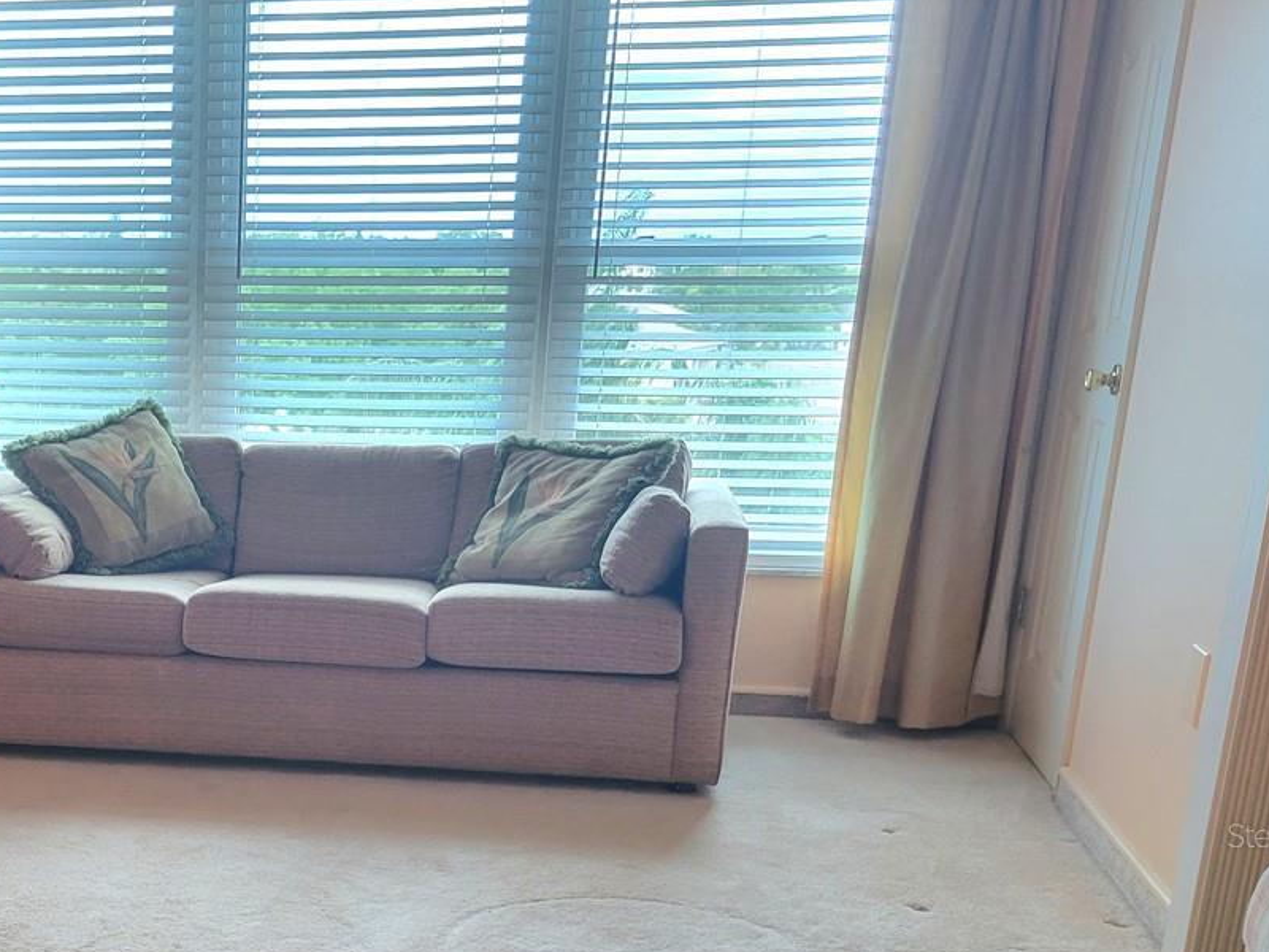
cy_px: 835
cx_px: 108
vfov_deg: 27.2
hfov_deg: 34.6
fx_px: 1906
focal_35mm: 52
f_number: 1.8
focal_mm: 5.4
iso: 100
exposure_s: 1/120
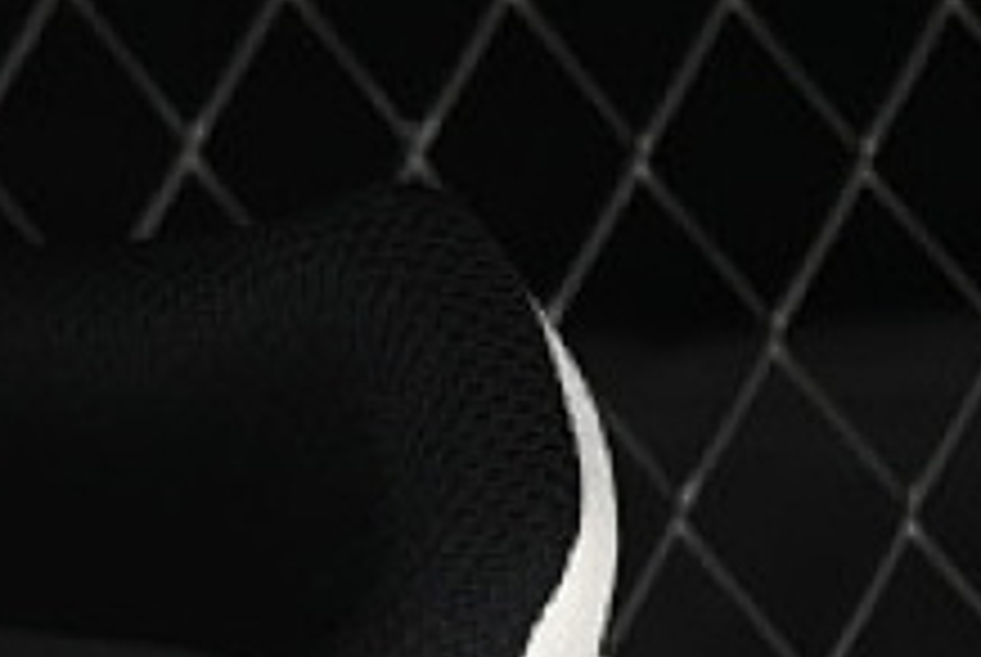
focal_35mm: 371
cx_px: -1017
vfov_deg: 3.7
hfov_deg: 5.4
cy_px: 1359
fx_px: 10123
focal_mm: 50
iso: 160
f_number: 7.1
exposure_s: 1/80
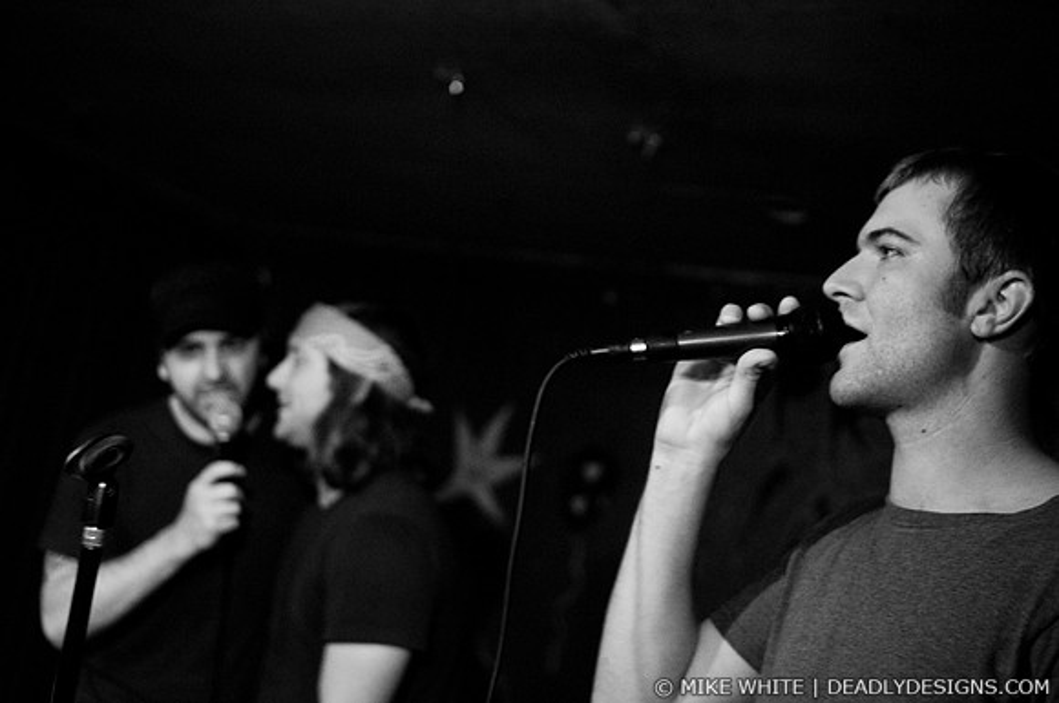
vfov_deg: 29.8
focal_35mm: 45
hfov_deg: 43.7
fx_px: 1322
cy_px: 352
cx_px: 530
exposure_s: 1/100
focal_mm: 30
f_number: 2.2
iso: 1000
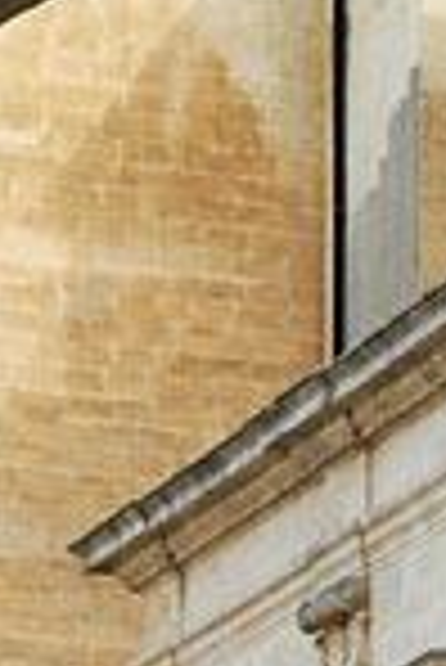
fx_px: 6989
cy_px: -230
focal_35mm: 377
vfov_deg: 5.4
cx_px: 354
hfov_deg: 3.7
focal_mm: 60
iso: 200
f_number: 4.8
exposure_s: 1/250
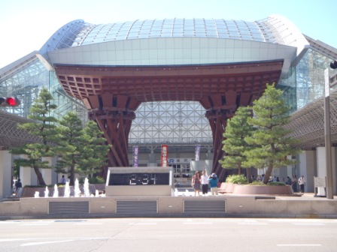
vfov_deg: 24.4
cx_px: 168
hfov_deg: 32.2
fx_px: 584
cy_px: 126
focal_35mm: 60
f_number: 5.3
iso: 80
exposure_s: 1/125
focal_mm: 10.73
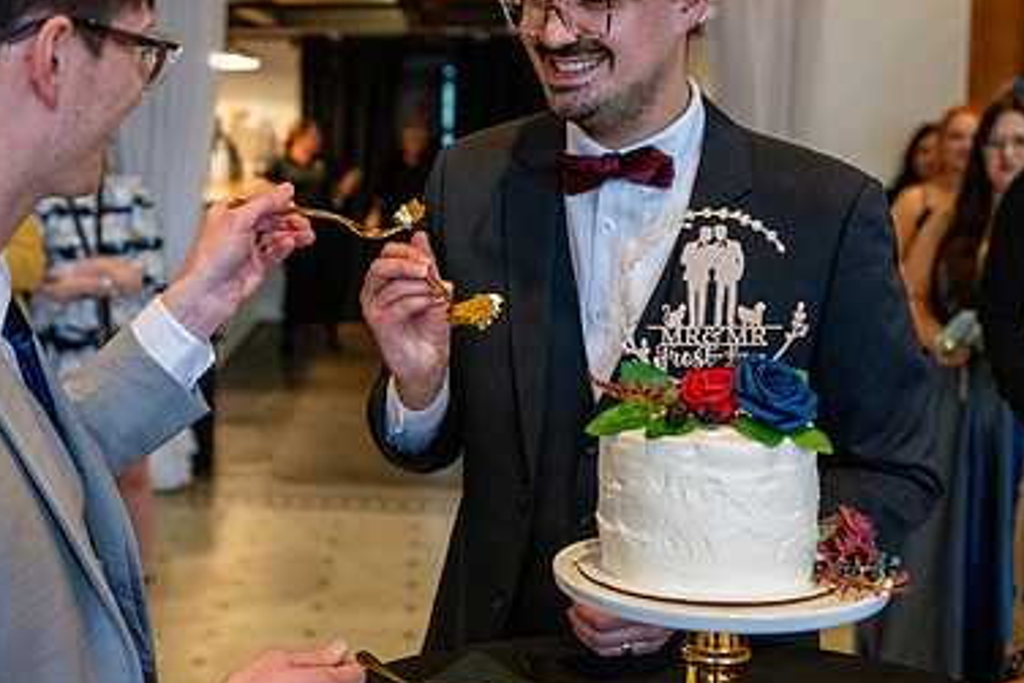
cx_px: 321
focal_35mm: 54
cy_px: 284
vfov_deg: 25.0
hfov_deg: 36.4
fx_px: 1537
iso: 5000
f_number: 2.8
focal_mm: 35
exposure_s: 1/200
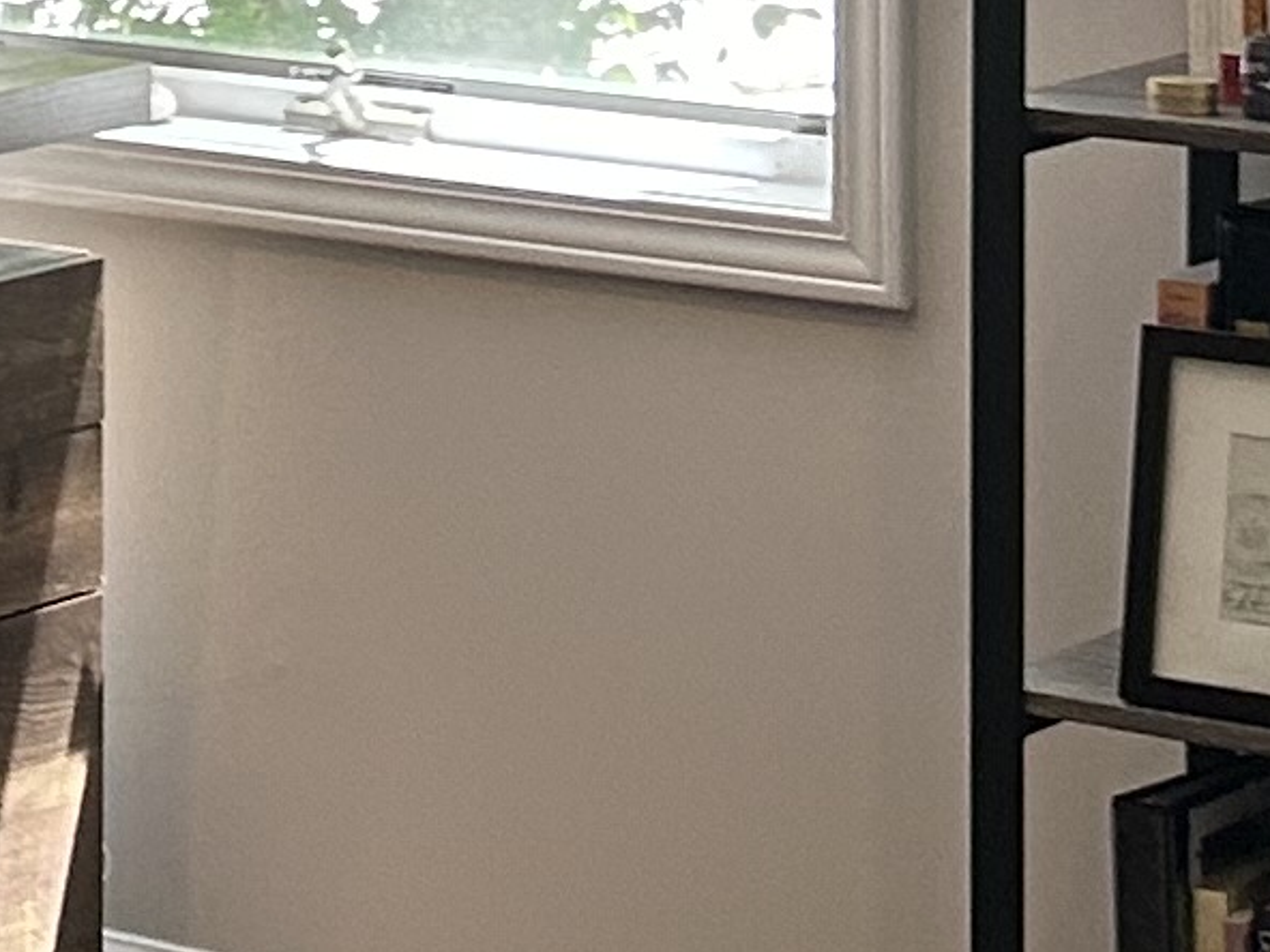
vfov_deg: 8.2
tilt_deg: -4.4
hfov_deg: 10.7
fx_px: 6494
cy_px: -377
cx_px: -661
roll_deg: +0.3
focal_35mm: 177
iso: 125
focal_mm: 5.7
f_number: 1.5
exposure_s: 1/113
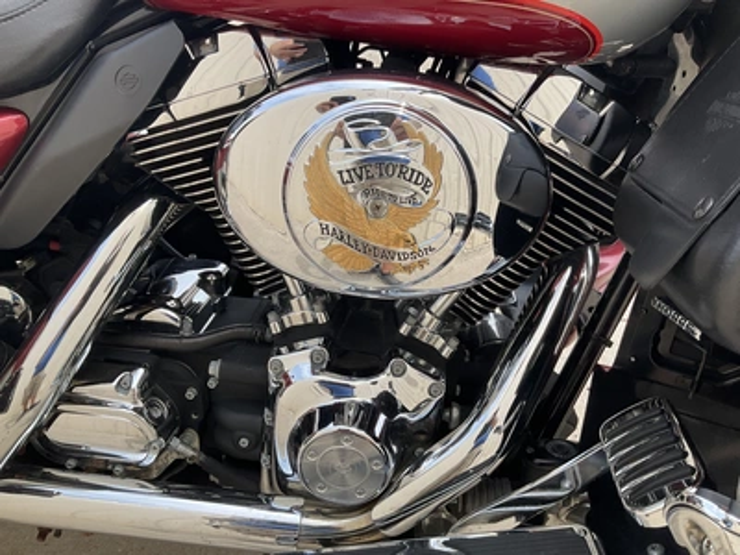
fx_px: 620
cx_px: 370
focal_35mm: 29
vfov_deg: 48.2
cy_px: 278
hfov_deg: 61.7
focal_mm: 3
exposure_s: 1/574
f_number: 1.8
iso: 25
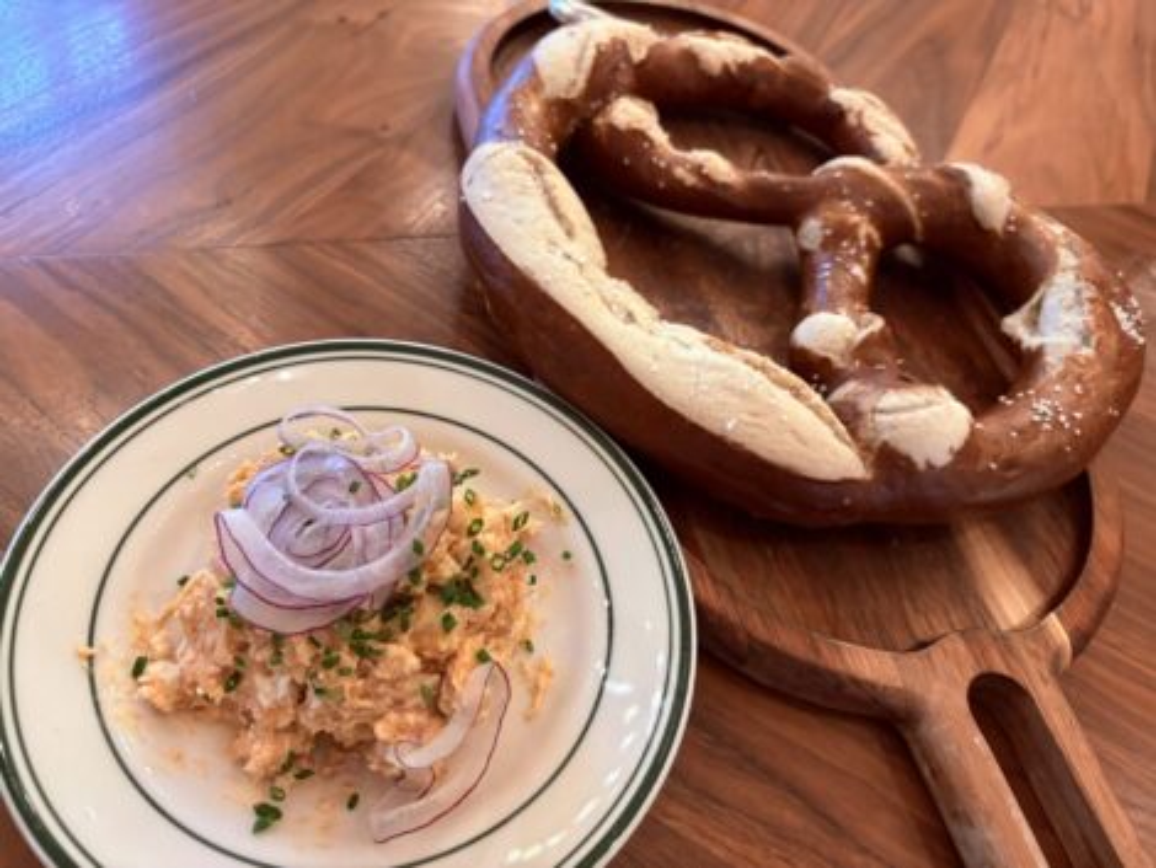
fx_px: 869
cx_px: 578
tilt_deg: -51.5
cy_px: 434
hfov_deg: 67.3
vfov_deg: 53.1
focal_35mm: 26
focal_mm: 5.96
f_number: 1.6
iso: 320
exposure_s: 1/60
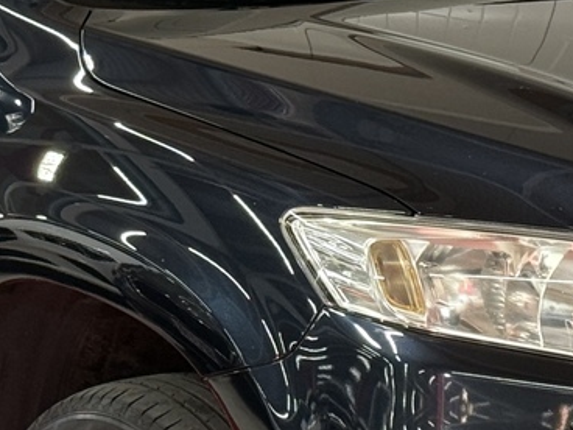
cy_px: 203
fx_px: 3112
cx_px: 296
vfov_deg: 7.9
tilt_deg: -7.9
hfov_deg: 10.5
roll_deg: -0.2
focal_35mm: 188
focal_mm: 6.76
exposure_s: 1/66
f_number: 1.78
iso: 100
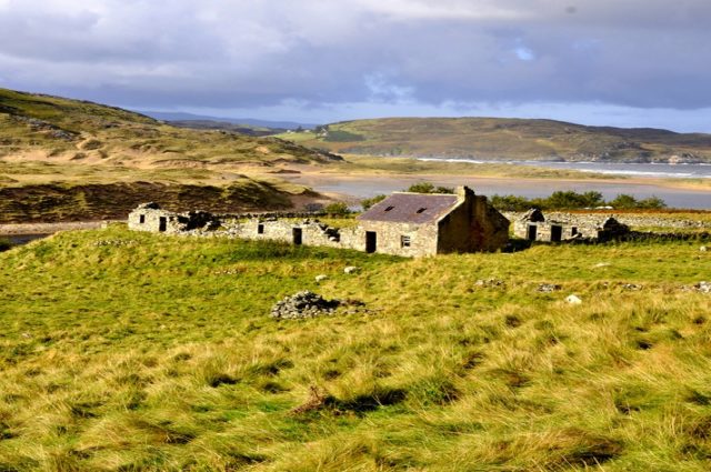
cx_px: 356
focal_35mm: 60
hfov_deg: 33.4
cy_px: 236
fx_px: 1183
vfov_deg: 22.6
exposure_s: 1/160
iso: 200
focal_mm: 40
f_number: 13
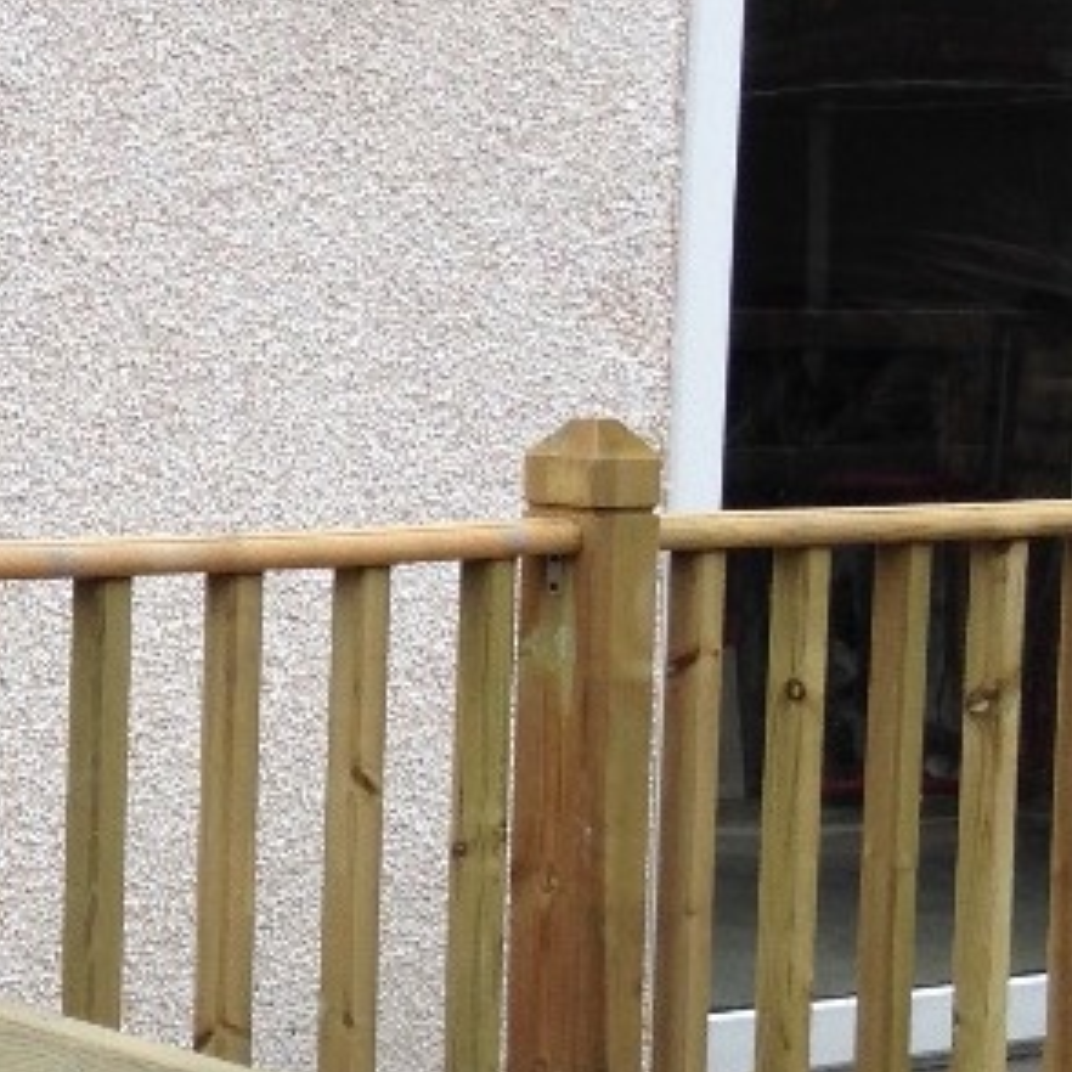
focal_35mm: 119
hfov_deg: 13.9
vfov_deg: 14.7
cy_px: 525
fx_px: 4169
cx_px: -412
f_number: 2.4
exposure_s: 1/120
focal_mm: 4.12
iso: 50
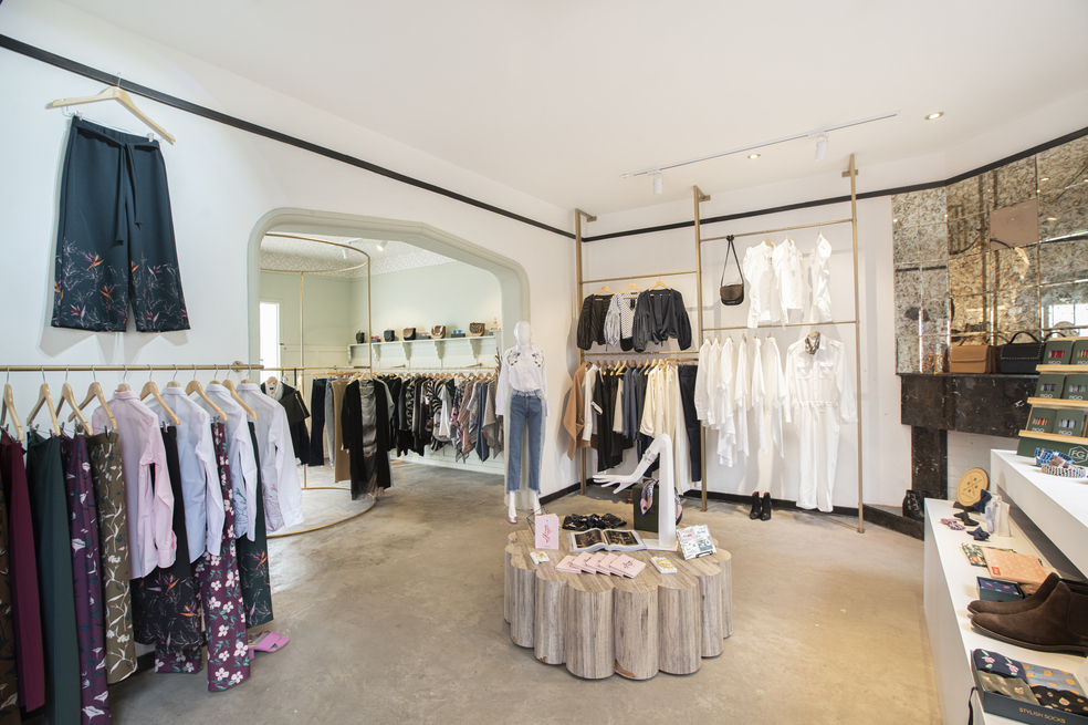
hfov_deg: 96.8
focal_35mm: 16
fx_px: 483
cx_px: 544
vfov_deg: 73.7
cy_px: 362
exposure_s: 1/4
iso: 400
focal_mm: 16
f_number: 8
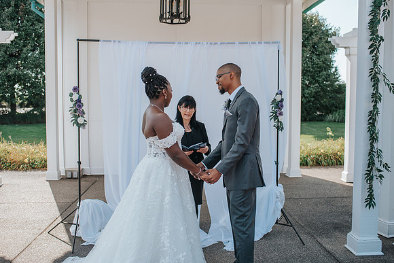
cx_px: 206
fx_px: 415
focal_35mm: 38
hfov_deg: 50.8
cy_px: 127
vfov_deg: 35.2
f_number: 3.2
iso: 140
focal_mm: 35
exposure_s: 1/1250
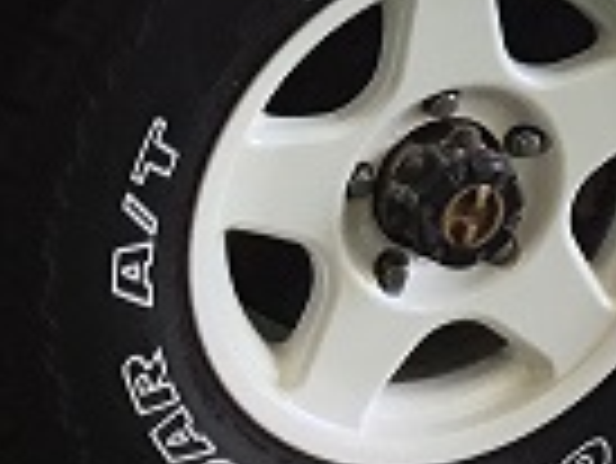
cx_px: 1106
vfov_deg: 7.8
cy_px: -441
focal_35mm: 184
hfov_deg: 10.1
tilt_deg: -16.0
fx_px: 3277
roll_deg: -2.5
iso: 25
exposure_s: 1/60
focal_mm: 3.3
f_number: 2.4
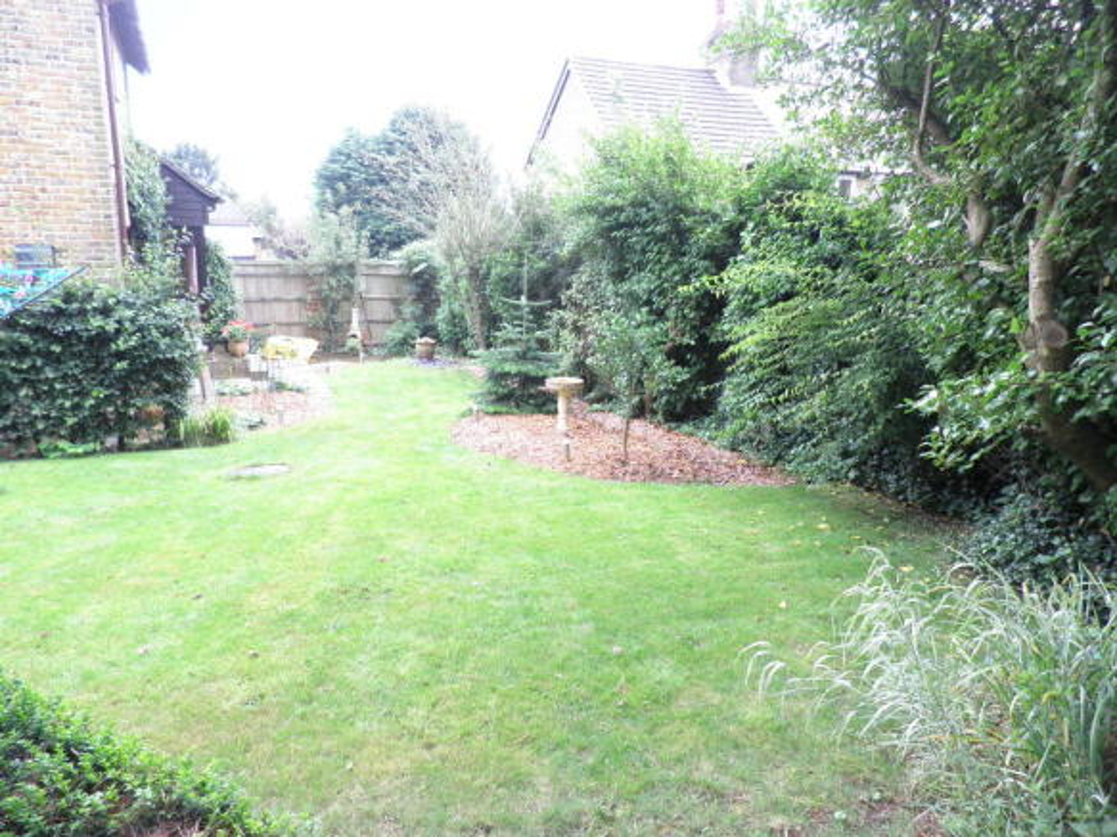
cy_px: 418
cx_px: 558
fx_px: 774
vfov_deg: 56.8
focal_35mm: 24
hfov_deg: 71.6
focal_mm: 4.3
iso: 125
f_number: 3.3
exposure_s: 1/30
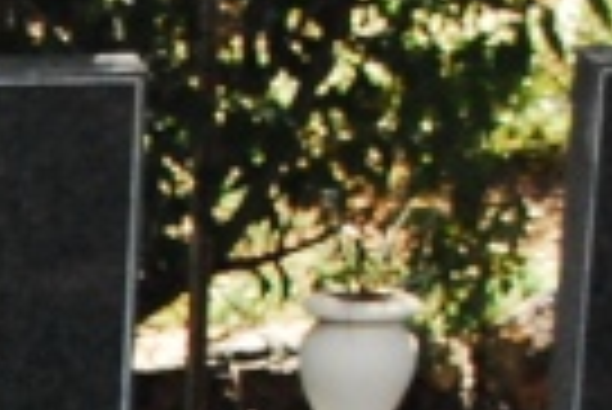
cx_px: -1498
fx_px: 6535
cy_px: 1462
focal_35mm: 384
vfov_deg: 3.5
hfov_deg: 5.0
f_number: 5
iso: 1600
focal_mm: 34
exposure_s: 1/1250
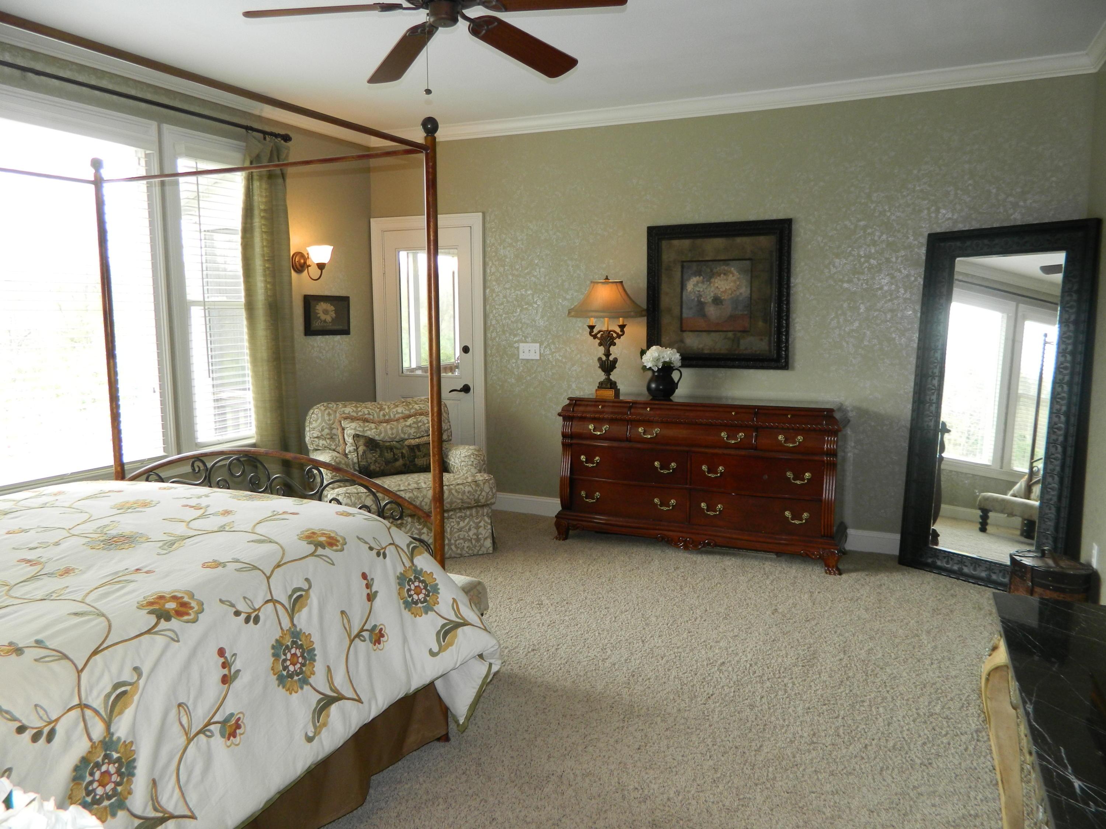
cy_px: 414
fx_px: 799
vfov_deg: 54.9
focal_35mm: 25
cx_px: 553
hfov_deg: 69.4
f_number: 3.1
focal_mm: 4.5
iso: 100
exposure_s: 1/30
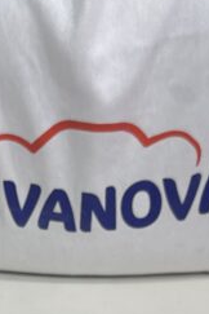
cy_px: 415
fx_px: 914
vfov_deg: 18.1
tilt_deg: -33.7
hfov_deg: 12.9
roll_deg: -0.7
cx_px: 9
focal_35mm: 105
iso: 64
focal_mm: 6.76
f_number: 1.78
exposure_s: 1/121
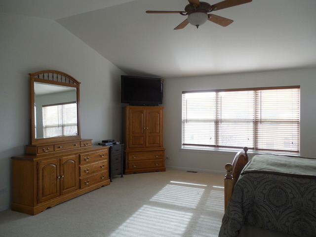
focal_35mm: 25
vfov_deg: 54.9
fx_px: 228
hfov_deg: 69.4
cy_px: 118
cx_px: 158
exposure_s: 1/40
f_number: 3.3
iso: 125
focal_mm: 4.5
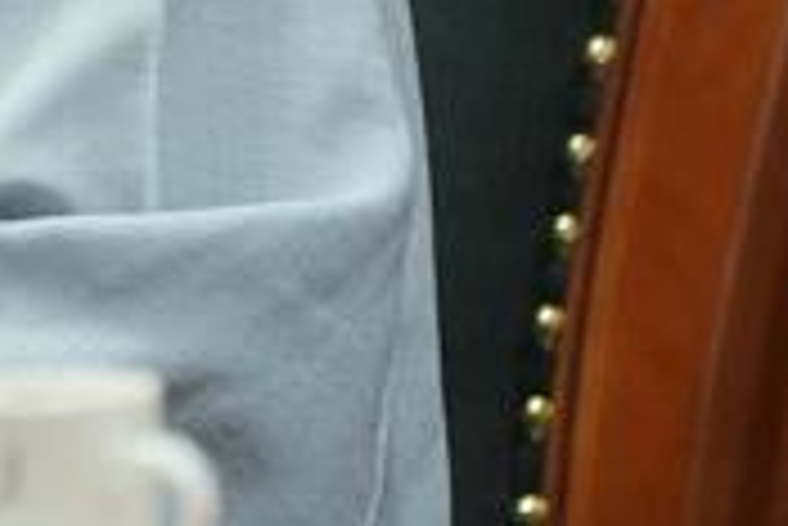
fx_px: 21162
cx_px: -1774
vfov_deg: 1.4
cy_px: -800
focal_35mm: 966
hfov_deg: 2.1
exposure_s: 1/125
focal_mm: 141
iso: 3200
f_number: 2.8
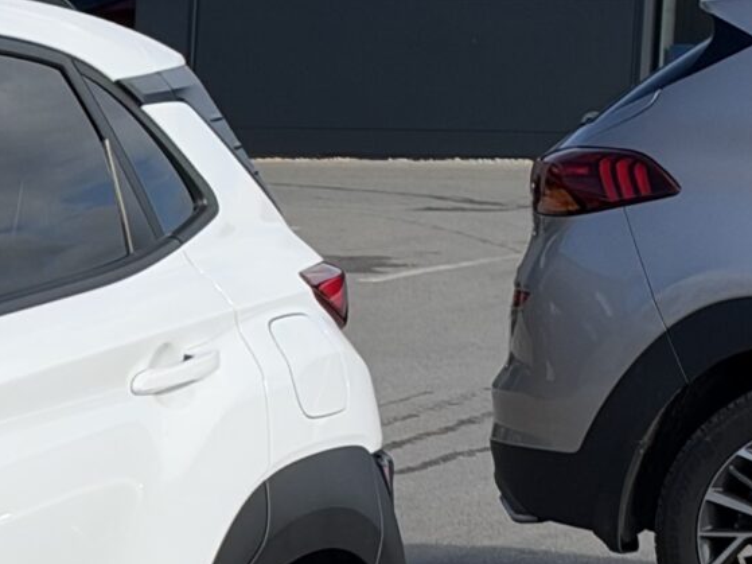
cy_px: 666
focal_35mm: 220
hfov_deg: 8.4
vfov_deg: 6.7
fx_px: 4778
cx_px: -887
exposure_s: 1/5319
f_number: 1.8
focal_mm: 6.93
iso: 80
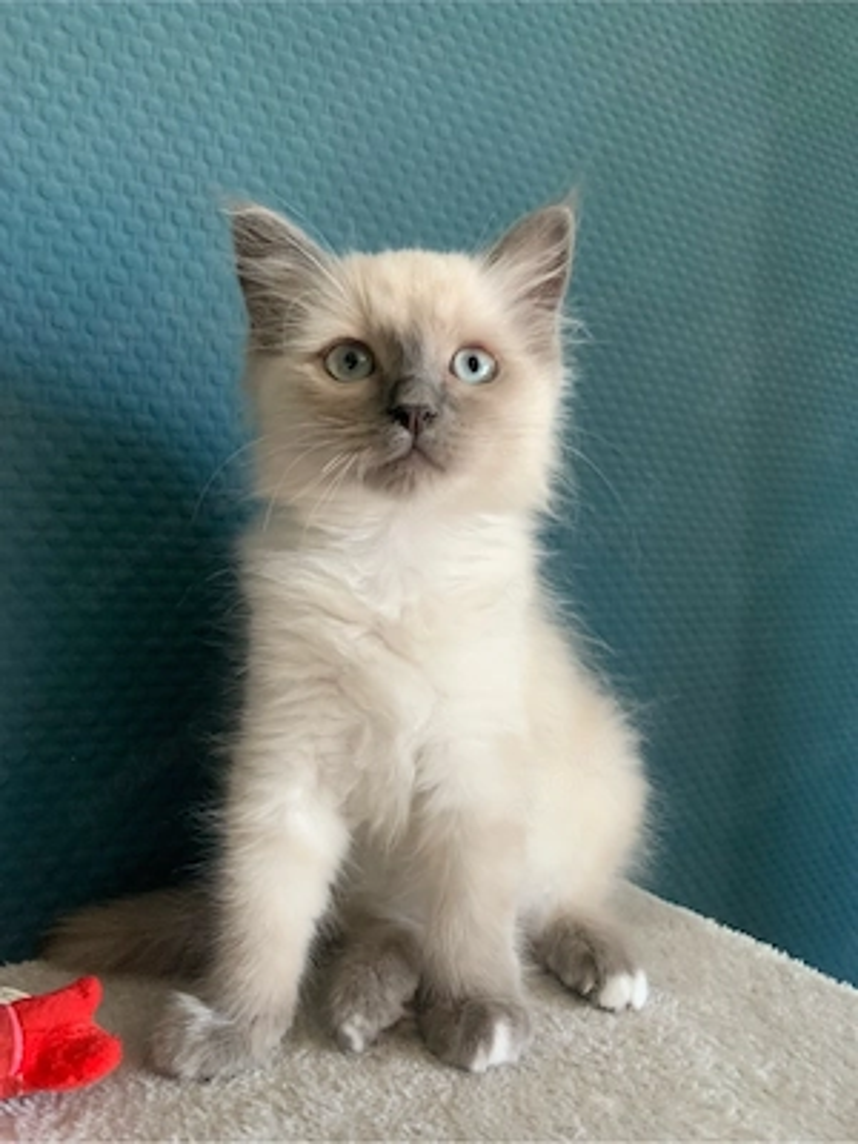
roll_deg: -1.8
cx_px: 429
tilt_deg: -1.0
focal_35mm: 26
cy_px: 572
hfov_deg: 53.1
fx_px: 859
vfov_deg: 67.3
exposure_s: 1/60
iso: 160
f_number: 1.8
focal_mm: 4.25
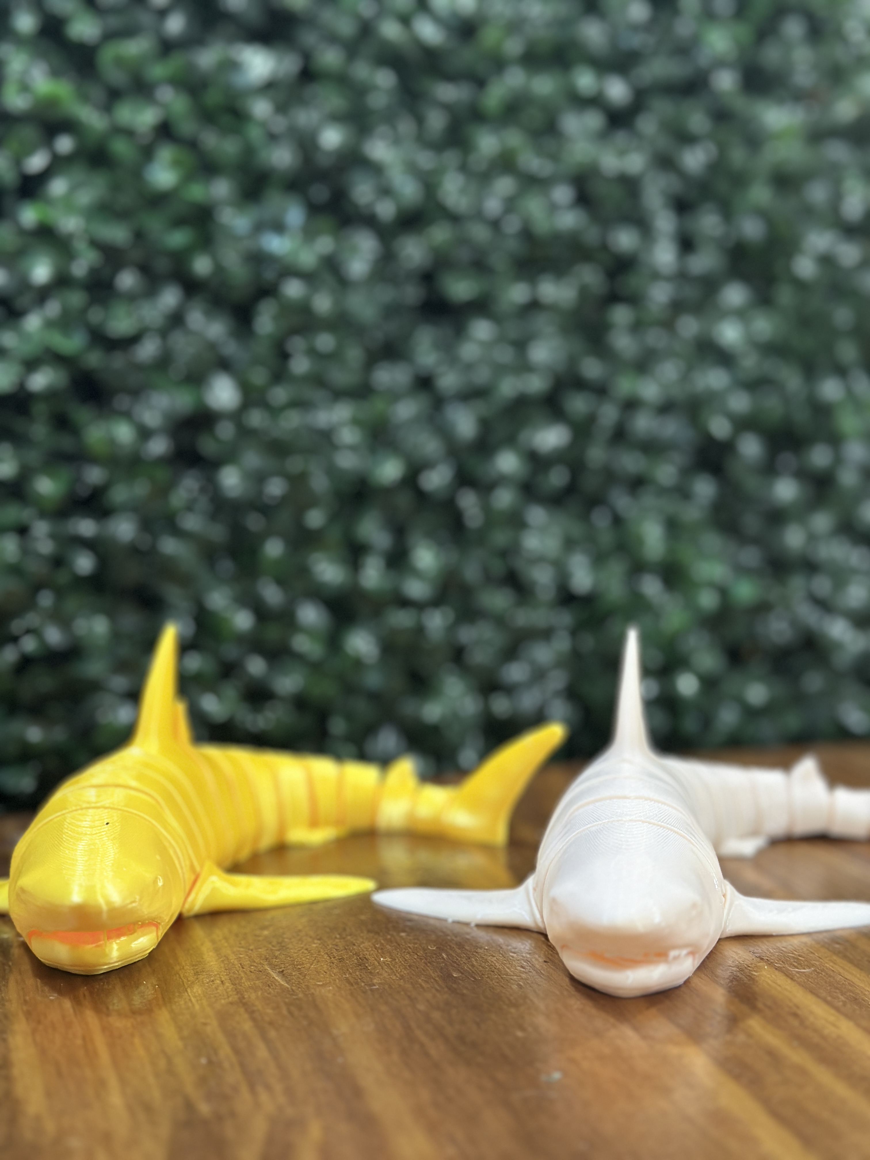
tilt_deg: -5.8
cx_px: 435
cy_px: 580
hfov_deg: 30.3
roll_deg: +0.3
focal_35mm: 48
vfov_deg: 39.7
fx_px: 1609
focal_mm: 6.86
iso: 320
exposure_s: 1/50
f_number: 1.78
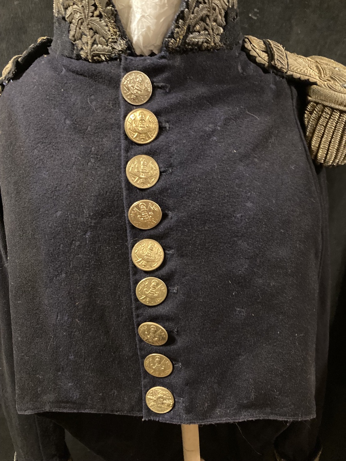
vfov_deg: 63.4
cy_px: 230
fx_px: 373
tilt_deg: -18.3
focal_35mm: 28
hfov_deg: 49.7
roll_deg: +4.6
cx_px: 173
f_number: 1.8
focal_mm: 3.99
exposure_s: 1/20
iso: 640
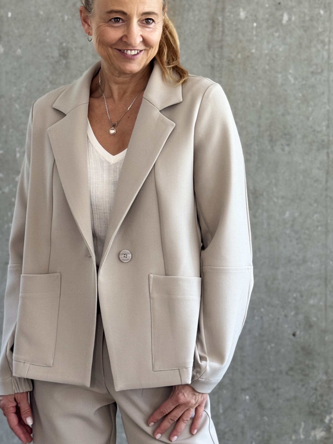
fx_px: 872
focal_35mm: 68
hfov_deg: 21.6
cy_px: 190
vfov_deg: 28.5
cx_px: 156
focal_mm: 6.76
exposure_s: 1/100
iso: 80
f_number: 1.78
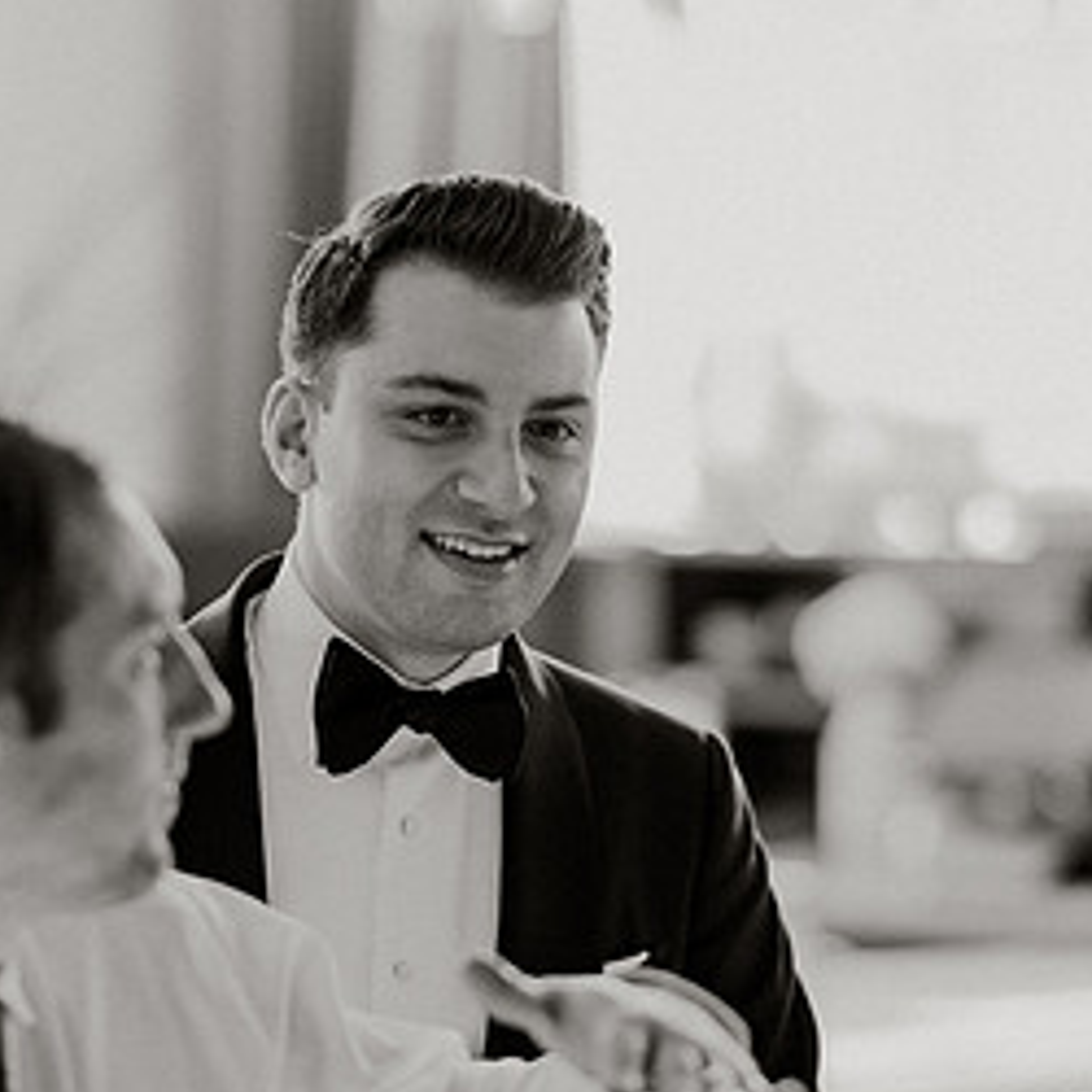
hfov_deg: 8.0
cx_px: 299
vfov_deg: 8.0
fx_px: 7780
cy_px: 471
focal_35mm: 218
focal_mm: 105
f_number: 1.8
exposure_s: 1/250
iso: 800
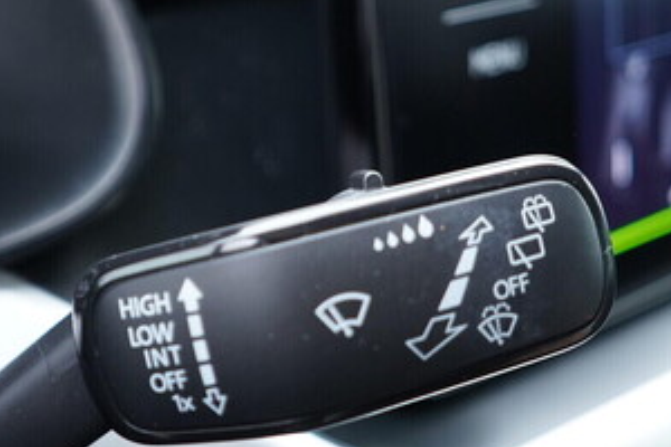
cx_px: 233
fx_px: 1230
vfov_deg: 20.6
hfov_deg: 30.3
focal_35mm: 66
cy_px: 225
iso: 640
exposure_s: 1/40
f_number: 2.8
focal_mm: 24
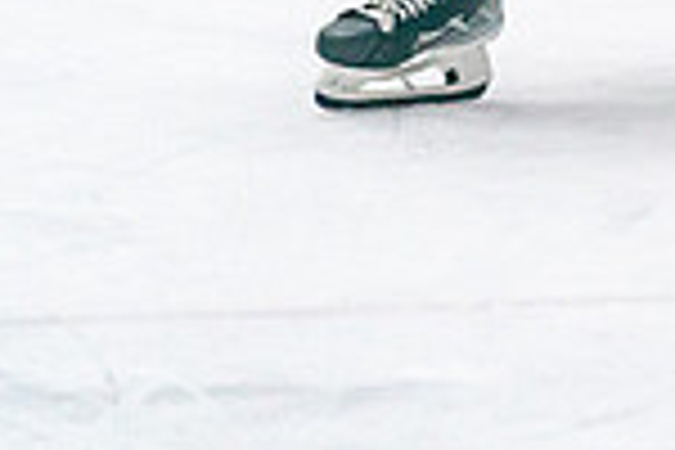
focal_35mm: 675
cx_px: 1532
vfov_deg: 2.0
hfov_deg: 3.0
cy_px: -260
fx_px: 12655
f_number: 2.8
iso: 3200
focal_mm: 146
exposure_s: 1/1250
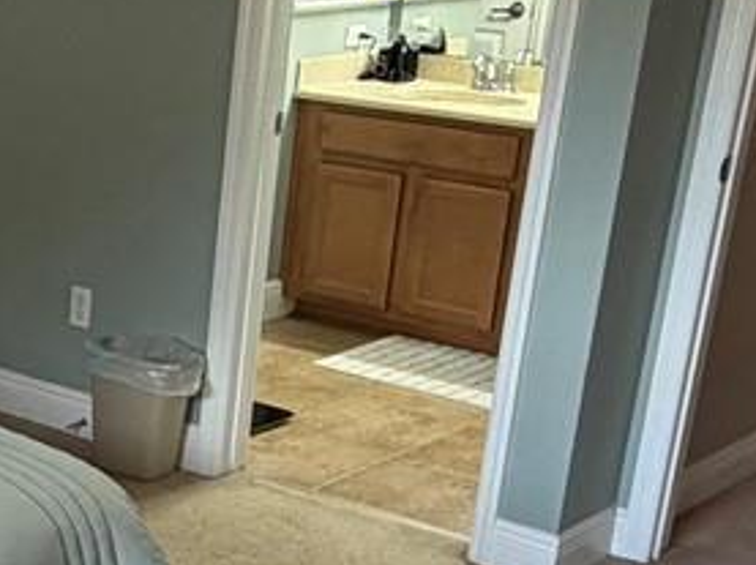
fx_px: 1767
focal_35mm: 81
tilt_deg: -21.2
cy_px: 508
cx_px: -136
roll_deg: -0.5
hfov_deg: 22.4
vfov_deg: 17.9
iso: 200
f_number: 2.2
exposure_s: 1/60
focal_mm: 2.22
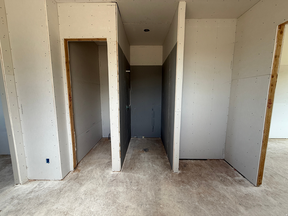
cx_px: 144
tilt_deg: -7.4
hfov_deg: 102.1
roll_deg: -0.9
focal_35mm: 14
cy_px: 108
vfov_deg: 85.7
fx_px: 116
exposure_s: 1/99
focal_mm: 2.22
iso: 80
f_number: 2.2
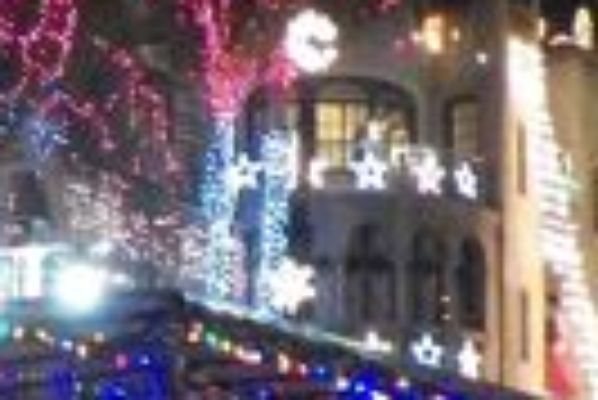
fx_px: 2328
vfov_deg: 9.6
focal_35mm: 140
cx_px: -517
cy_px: 584
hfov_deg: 13.1
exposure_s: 1/20
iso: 1600
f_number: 2.8
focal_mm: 4.9
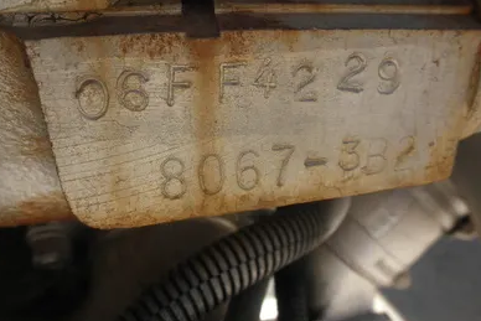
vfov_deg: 43.6
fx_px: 401
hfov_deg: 61.9
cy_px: 154
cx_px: 234
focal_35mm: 30
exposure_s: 1/320
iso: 64
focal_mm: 5
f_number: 3
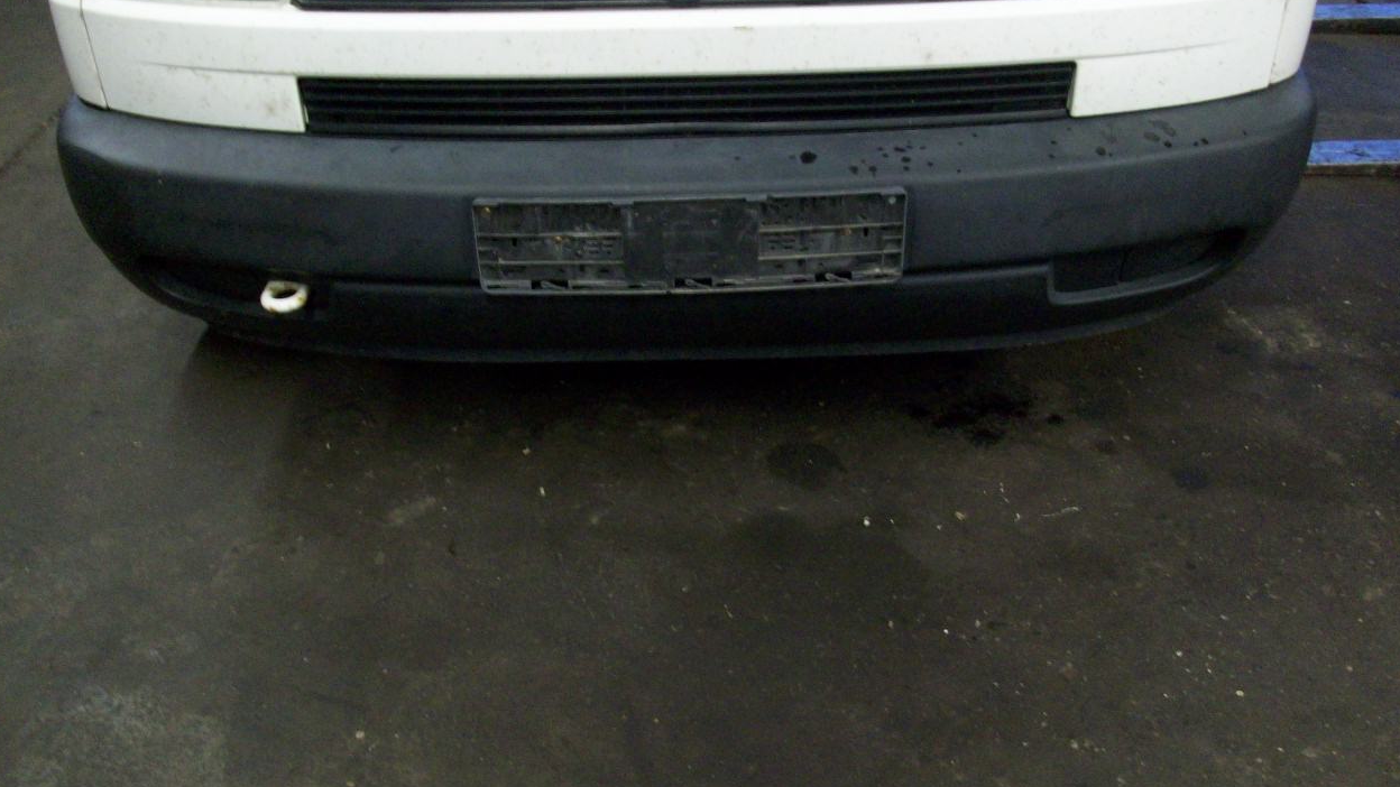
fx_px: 1411
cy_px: 325
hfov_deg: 52.8
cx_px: 706
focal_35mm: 38
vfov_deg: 31.1
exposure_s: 1/8
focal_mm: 5.7
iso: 200
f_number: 2.8
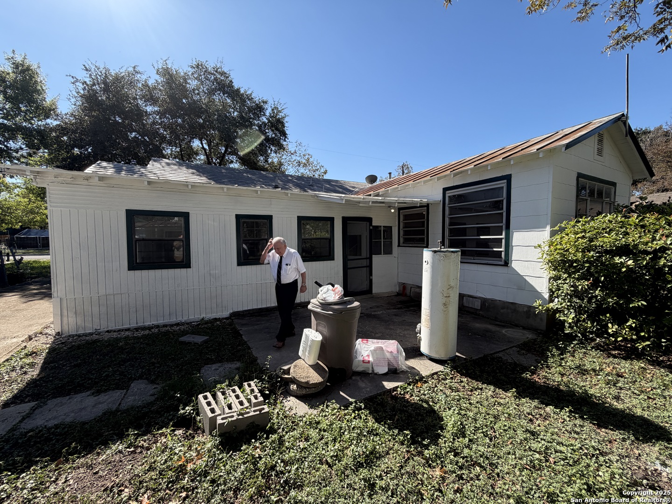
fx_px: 272
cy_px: 252
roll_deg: +0.1
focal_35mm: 14
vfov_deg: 85.7
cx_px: 336
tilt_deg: -1.9
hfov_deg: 102.1
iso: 40
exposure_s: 1/770
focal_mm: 2.22
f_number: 2.2
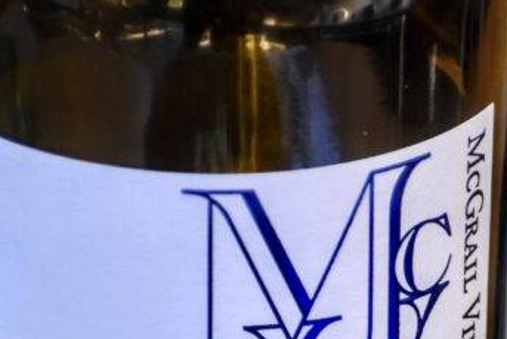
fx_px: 10735
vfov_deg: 1.8
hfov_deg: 2.7
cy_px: 461
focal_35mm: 762
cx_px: 472
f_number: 5
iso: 800
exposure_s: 1/500
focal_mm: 170
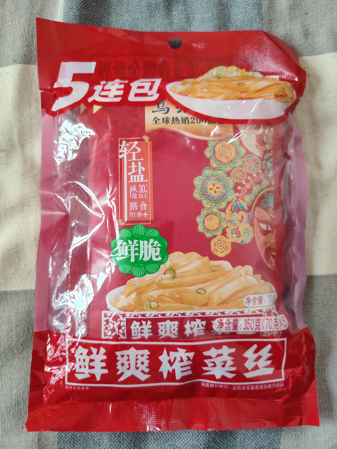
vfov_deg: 73.9
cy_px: 224
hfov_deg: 58.9
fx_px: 299
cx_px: 168
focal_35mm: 23
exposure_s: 1/100
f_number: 1.8
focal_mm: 5.25
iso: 500
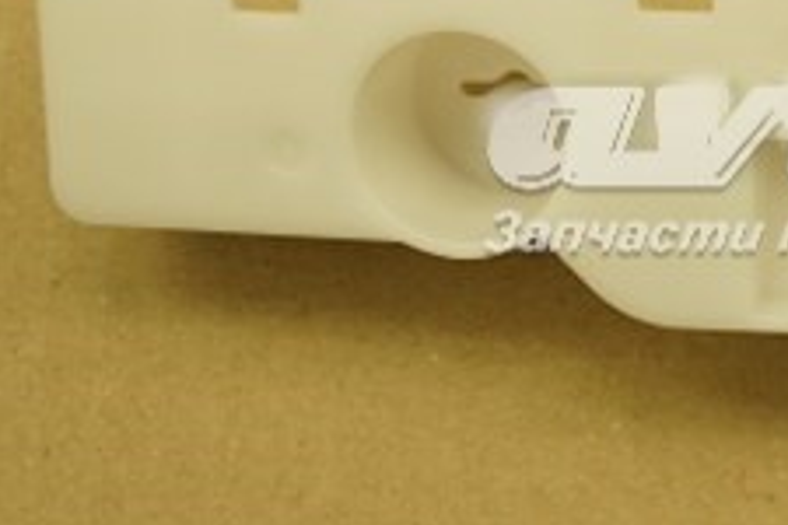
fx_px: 3270
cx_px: 886
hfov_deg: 13.4
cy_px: 133
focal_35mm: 149
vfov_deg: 9.2
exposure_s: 1/50
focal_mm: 35
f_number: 4.5
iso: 400
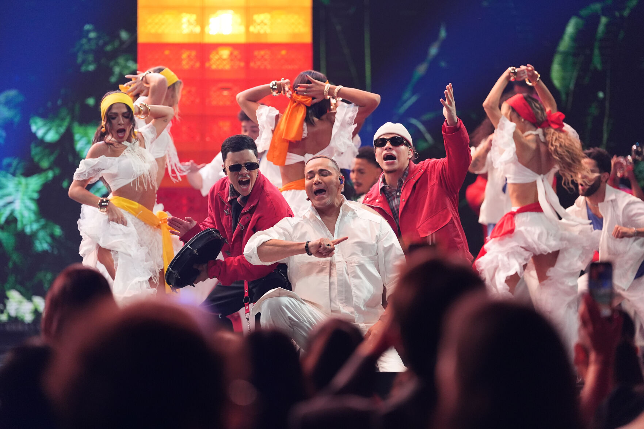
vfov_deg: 9.3
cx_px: 322
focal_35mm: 147
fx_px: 2629
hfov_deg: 14.0
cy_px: 214
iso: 4000
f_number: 2.8
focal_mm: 147
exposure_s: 1/2500
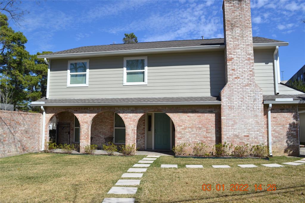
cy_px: 102
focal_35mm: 27
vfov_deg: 47.9
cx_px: 152
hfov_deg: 67.4
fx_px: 229
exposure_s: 1/250
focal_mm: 18
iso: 100
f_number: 8
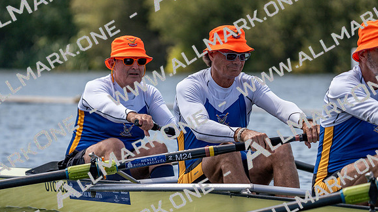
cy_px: 108
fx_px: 3326
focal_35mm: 332
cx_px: 189
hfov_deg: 6.5
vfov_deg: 3.7
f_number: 6.3
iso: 320
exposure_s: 1/2000
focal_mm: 315
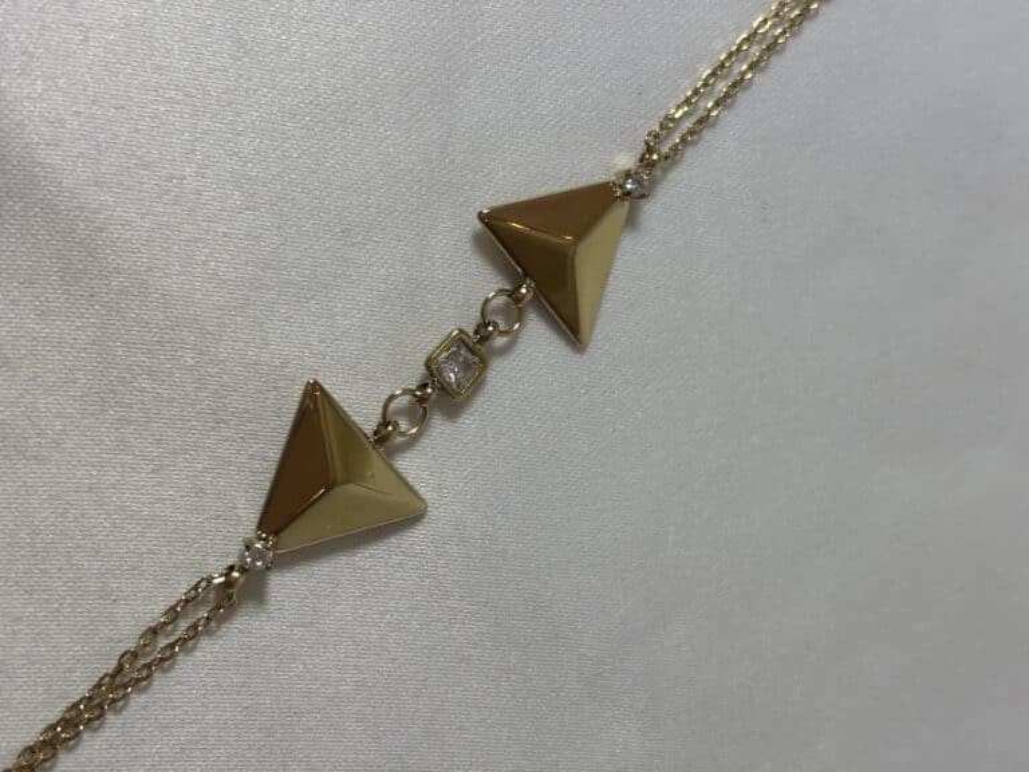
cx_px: 514
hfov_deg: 36.8
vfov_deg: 28.0
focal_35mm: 52
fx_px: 1546
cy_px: 386
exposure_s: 1/179
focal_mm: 5.96
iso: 32
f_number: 1.6
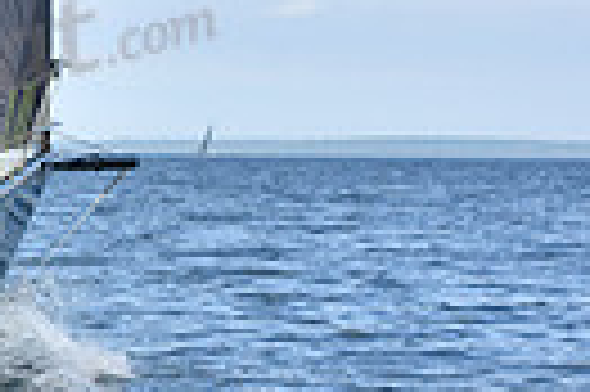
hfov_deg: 6.4
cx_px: -649
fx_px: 5091
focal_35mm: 311
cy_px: -83
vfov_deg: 4.4
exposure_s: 1/800
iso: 250
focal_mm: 70
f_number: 6.3
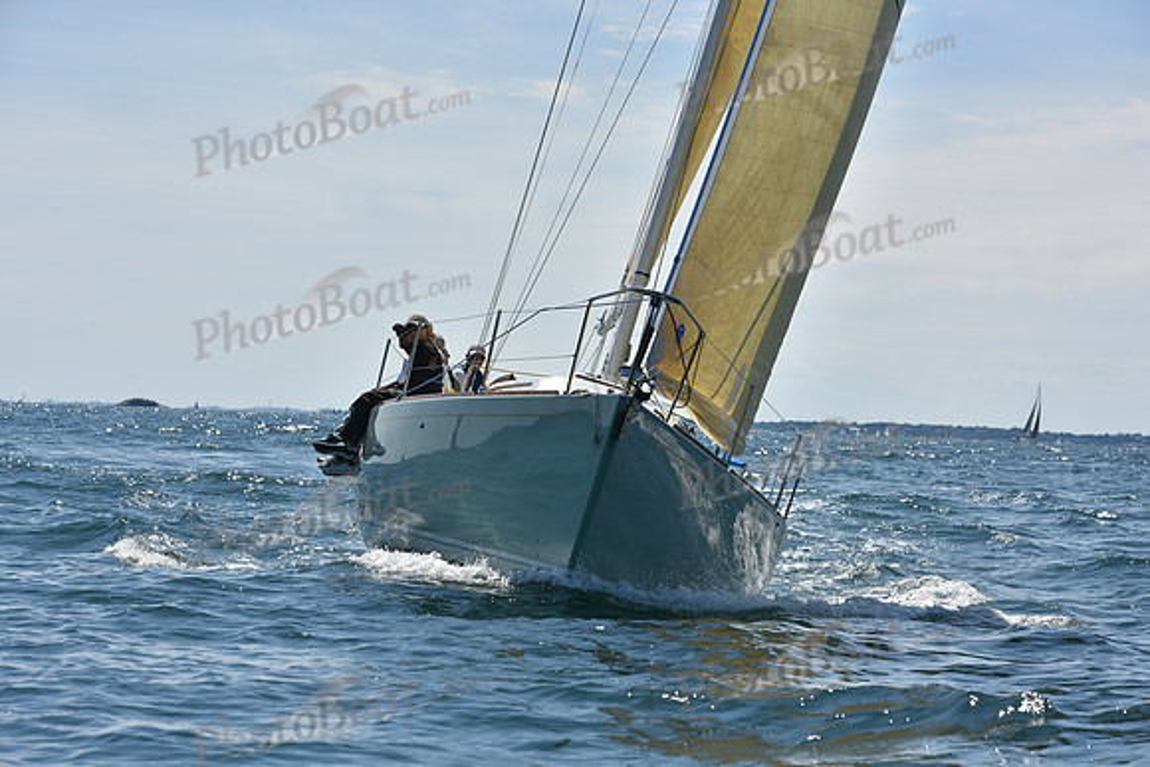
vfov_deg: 13.4
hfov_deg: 20.0
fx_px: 3259
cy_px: 384
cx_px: 575
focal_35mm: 102
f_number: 8
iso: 250
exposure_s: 1/1600
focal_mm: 102
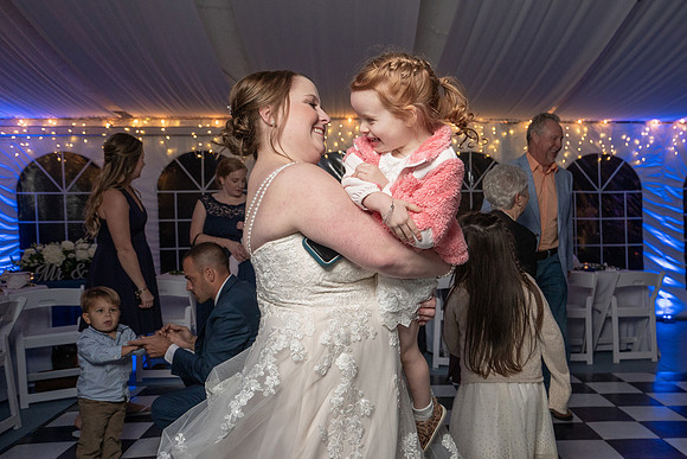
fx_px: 694
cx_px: 407
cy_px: 257
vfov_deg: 36.5
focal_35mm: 36
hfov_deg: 52.4
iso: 2000
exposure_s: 1/250
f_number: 5.6
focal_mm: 30
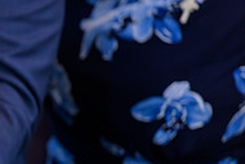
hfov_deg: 3.5
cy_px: 108
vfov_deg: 2.4
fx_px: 3950
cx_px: -110
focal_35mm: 580
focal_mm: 190
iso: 1000
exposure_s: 1/200
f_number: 3.2
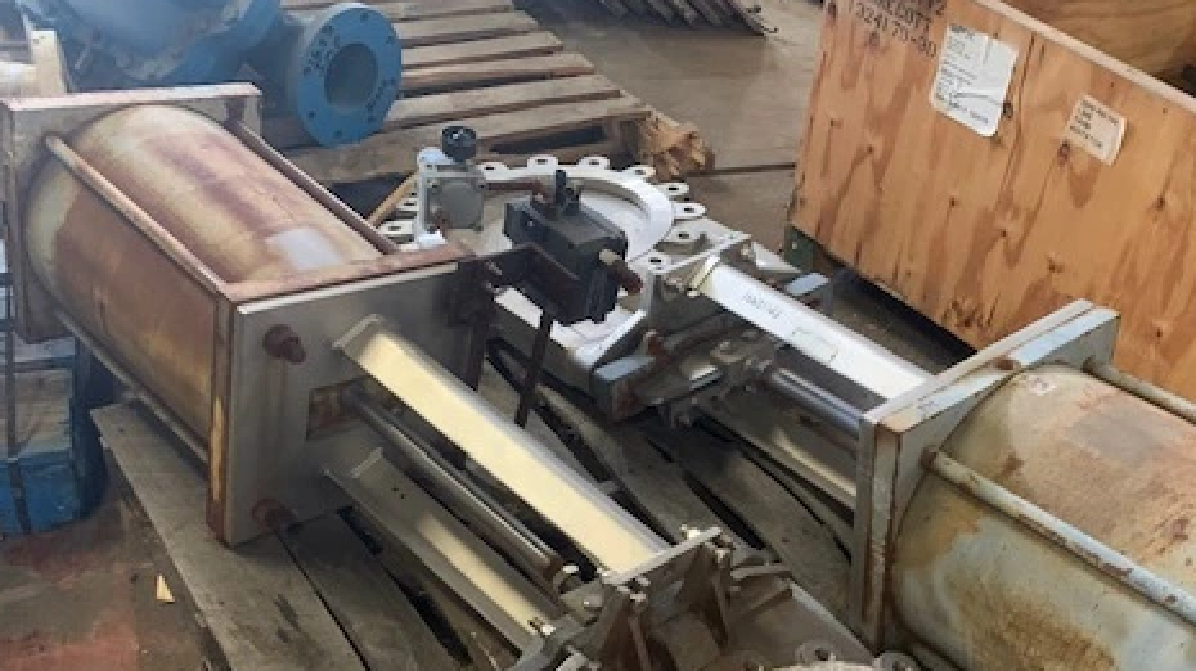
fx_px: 1236
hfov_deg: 51.1
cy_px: 560
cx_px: 751
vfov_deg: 29.5
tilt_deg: -40.0
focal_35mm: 39
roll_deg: -9.0
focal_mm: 4.25
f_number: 1.8
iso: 500
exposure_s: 1/30
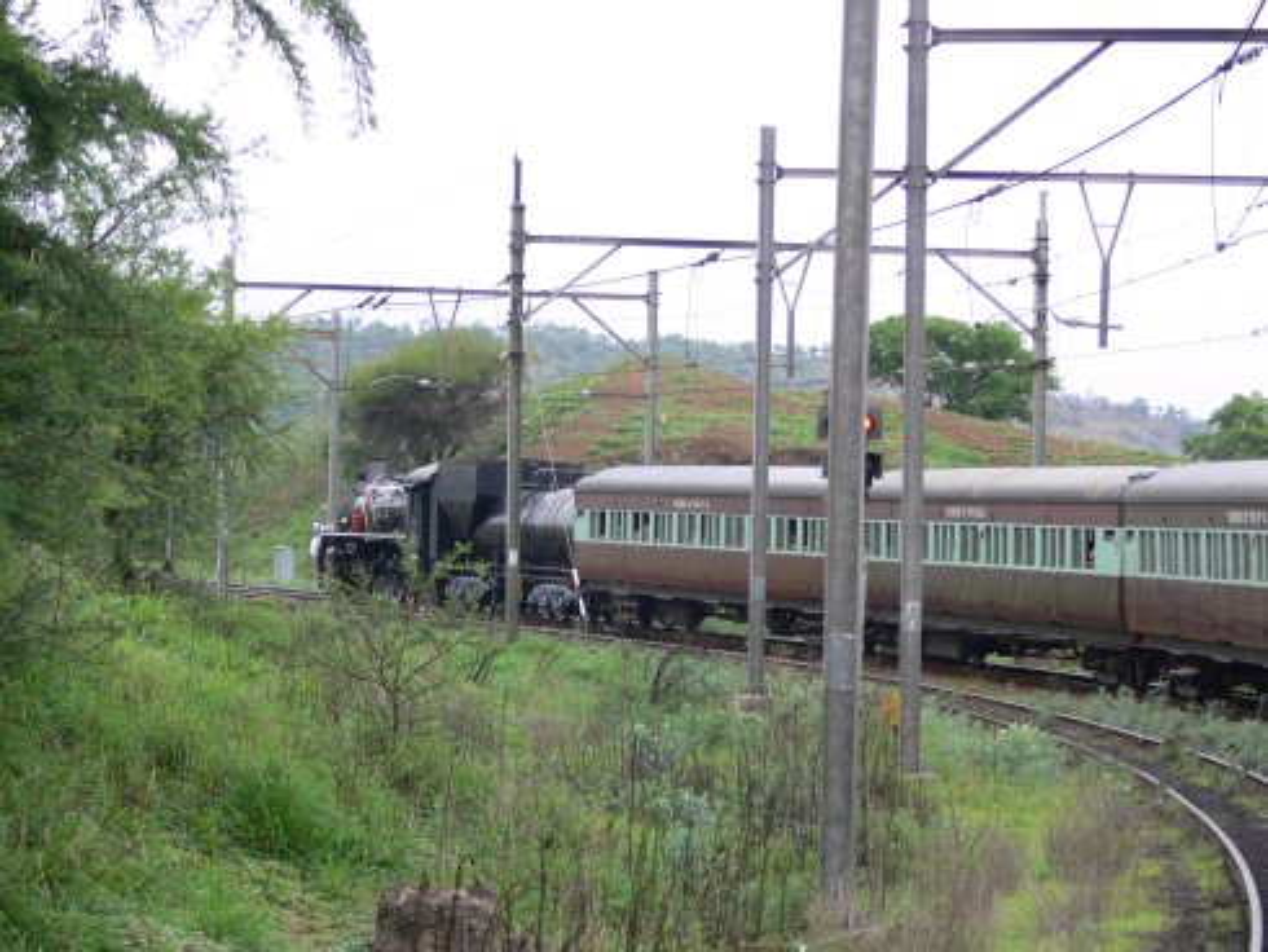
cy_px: 476
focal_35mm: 141
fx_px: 5167
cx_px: 634
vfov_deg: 10.5
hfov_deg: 14.0
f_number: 3.6
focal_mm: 29.8
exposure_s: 1/50
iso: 80
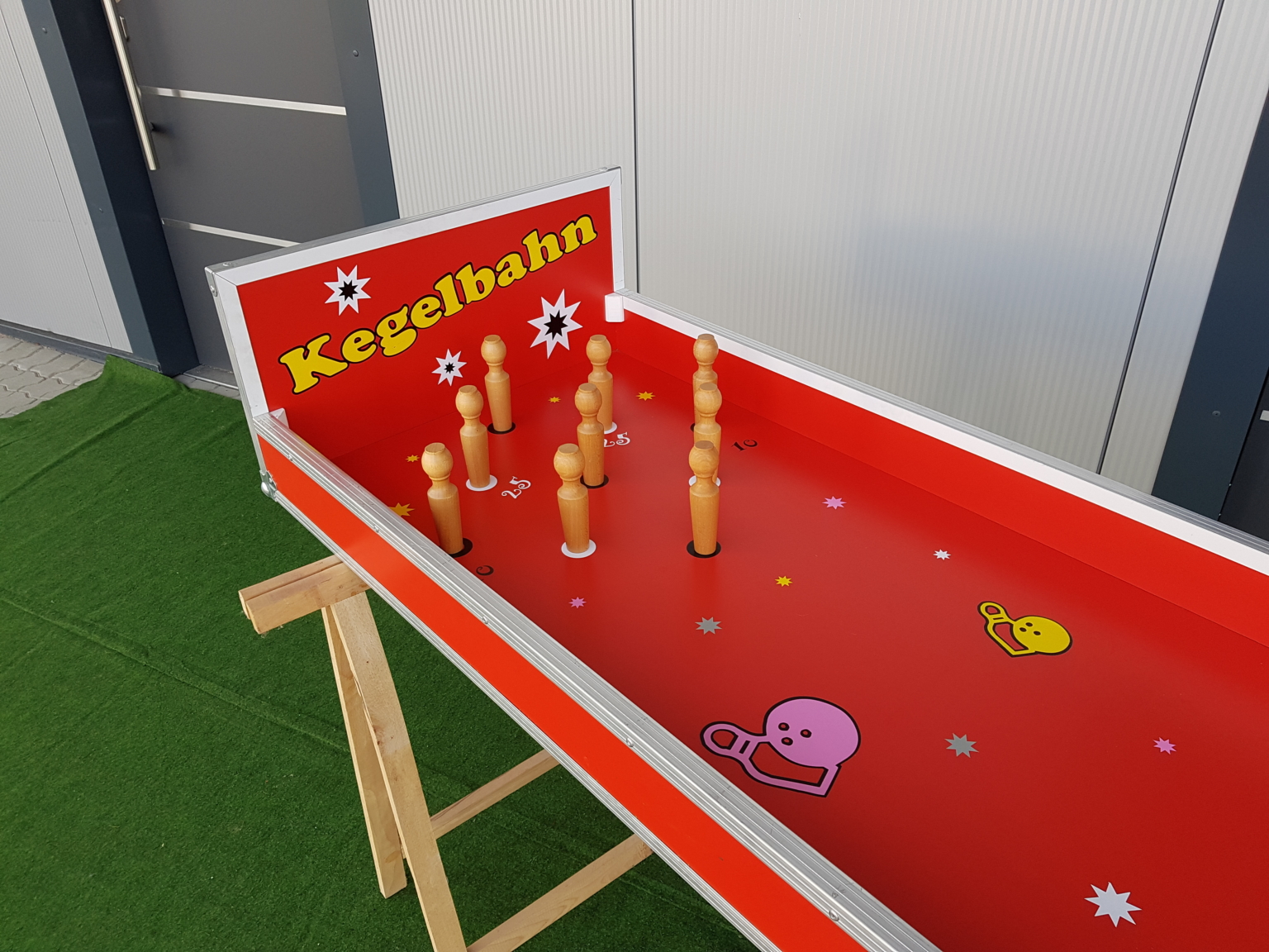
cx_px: 634
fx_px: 953
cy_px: 476
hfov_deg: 67.3
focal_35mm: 26
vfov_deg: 53.1
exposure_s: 1/165
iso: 50
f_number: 1.7
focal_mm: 4.2
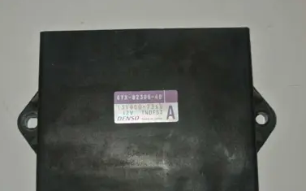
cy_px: 130
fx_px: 425
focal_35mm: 51
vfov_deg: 25.1
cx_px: 144
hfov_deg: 39.6
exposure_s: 1/60
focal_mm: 13.1
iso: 200
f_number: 4
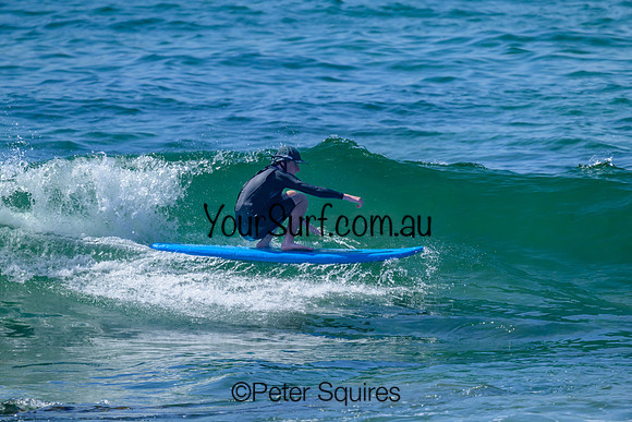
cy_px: 211
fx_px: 19666
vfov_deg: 1.2
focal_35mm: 1120
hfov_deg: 1.8
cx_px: 316
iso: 640
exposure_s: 1/2000
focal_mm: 1120
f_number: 9
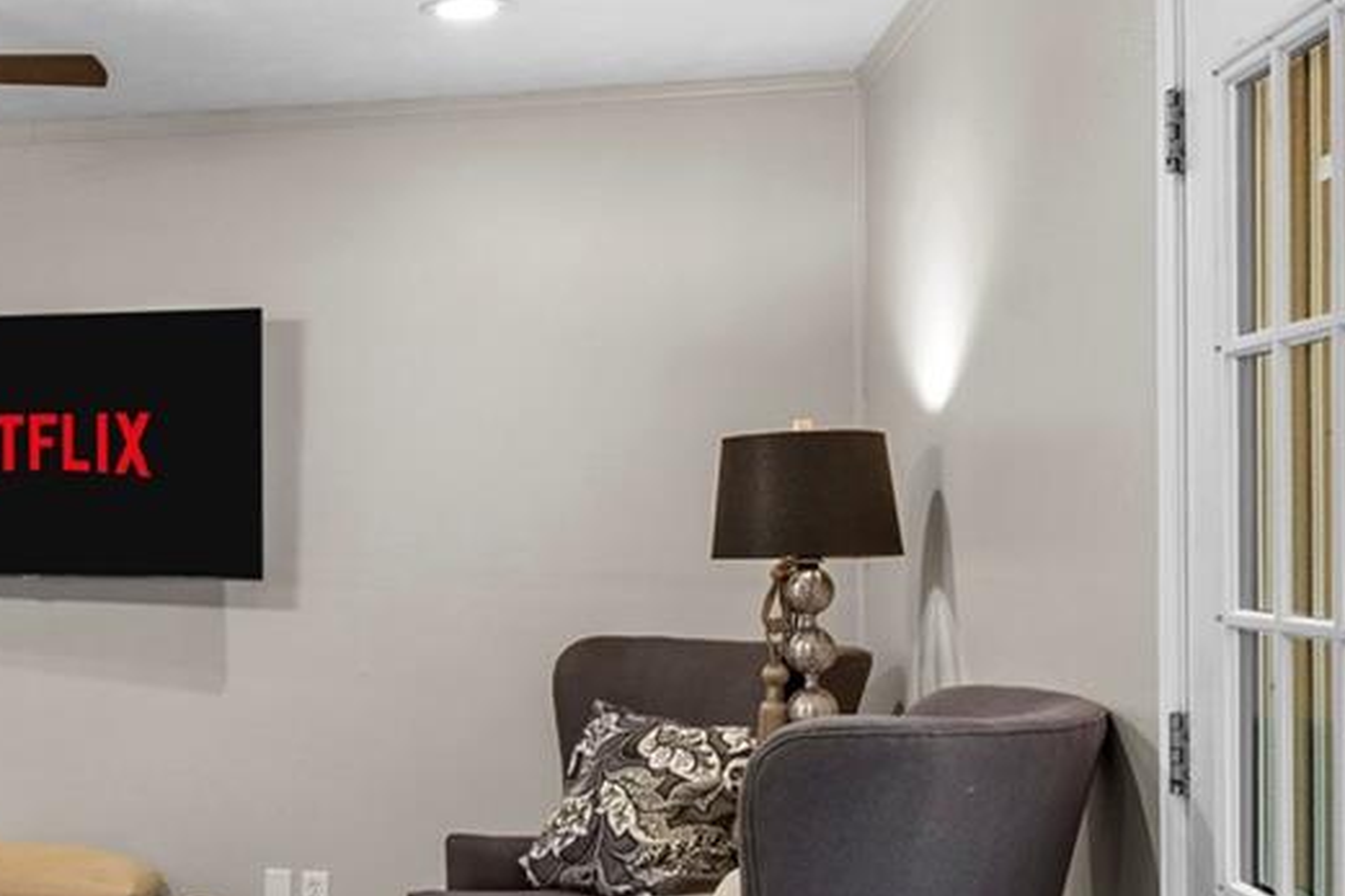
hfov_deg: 31.3
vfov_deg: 24.6
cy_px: 538
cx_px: -204
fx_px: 2054
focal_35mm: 55
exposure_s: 1/2
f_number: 8
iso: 400
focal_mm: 14
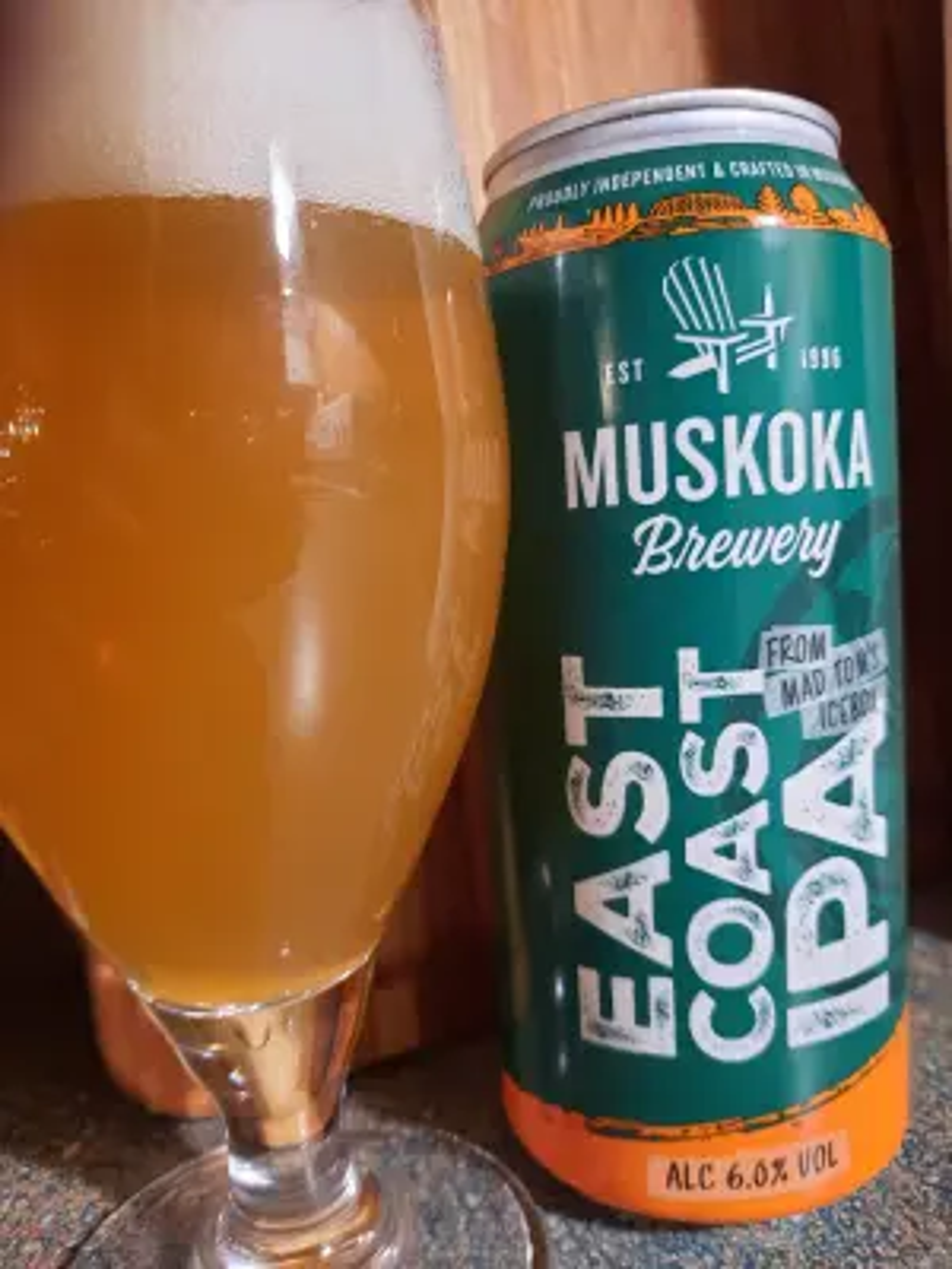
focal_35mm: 25
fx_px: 917
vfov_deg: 69.4
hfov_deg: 54.9
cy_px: 634
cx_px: 476
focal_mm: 4.6
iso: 320
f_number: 2
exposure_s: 1/24
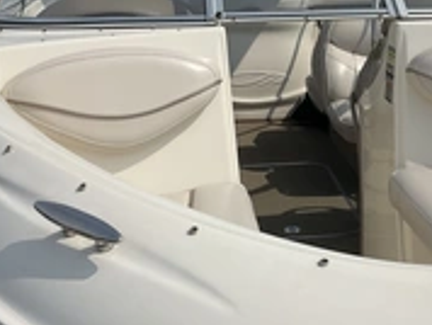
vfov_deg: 22.6
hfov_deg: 29.4
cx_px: 318
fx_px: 812
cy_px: 129
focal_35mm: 65
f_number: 1.8
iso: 25
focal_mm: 3
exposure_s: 1/4785
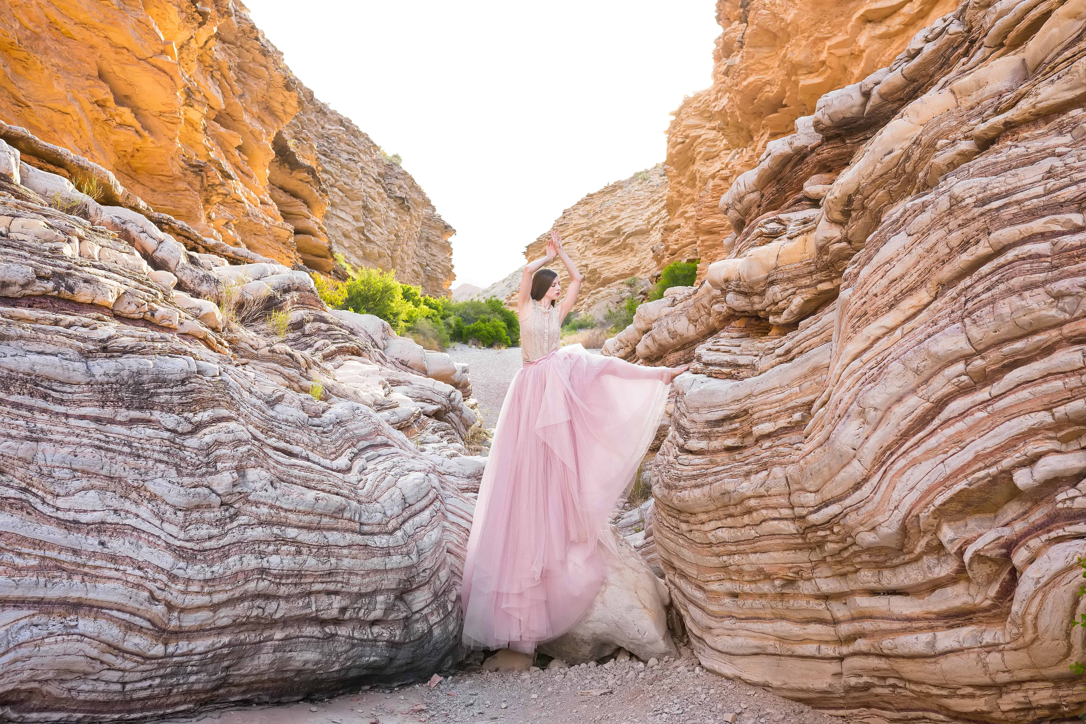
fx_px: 1056
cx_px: 543
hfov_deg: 54.4
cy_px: 362
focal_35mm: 35
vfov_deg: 37.9
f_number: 4
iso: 500
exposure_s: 1/400
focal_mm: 35
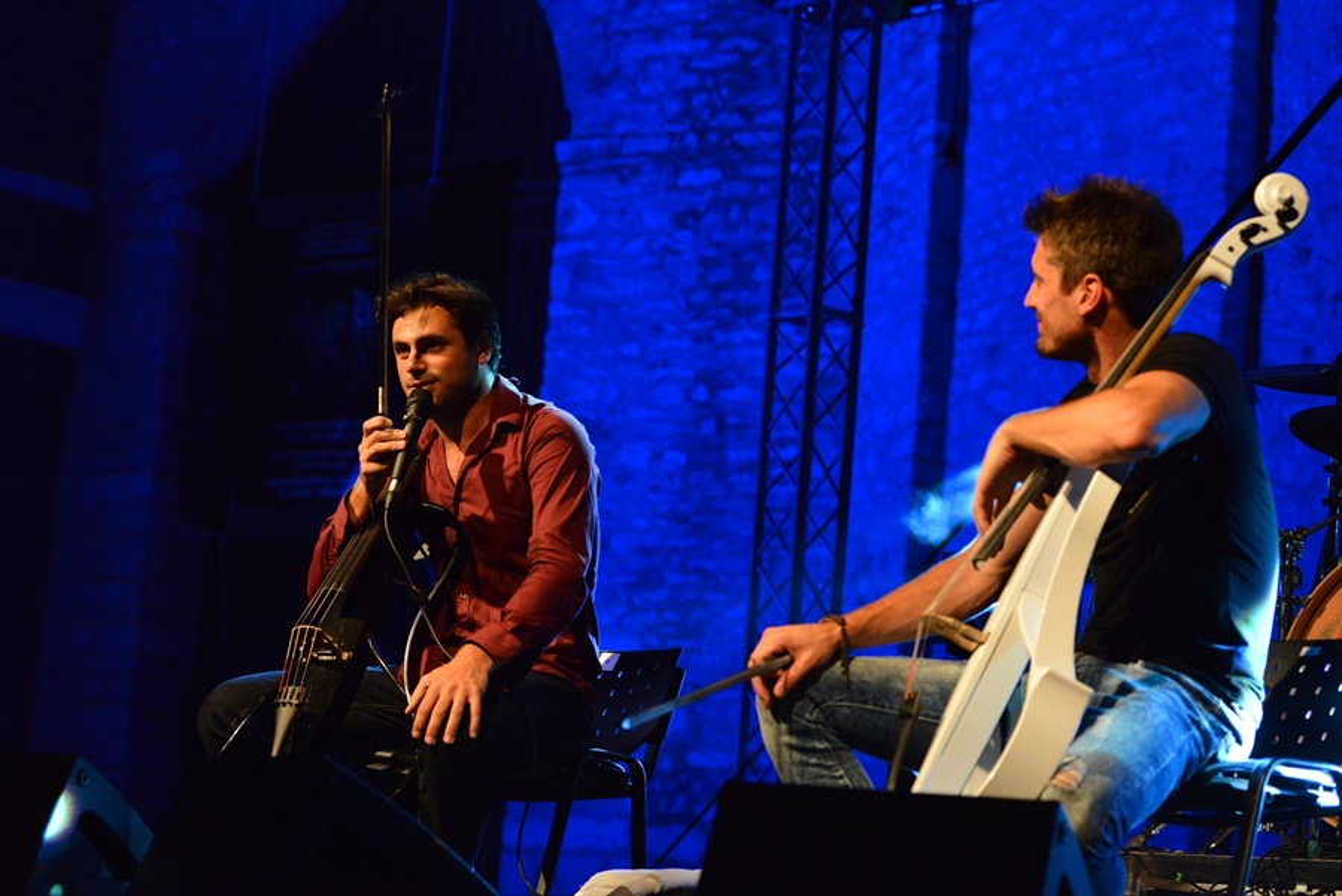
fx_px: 2984
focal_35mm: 80
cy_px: 448
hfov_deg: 25.4
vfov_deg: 17.1
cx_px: 671
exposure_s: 1/250
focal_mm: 80
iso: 4000
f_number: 5
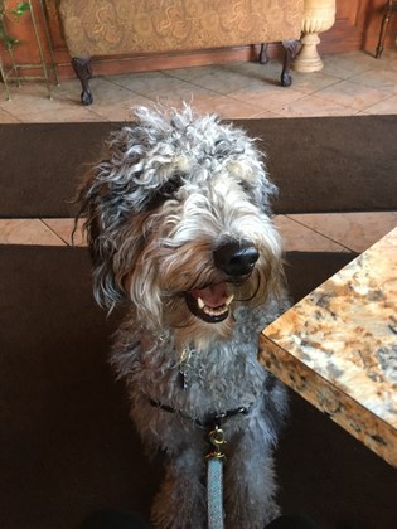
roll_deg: +1.5
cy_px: 264
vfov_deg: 61.7
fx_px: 443
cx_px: 198
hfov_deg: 48.2
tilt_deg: -42.3
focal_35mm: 29
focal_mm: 4.15
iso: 160
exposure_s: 1/30
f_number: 2.2
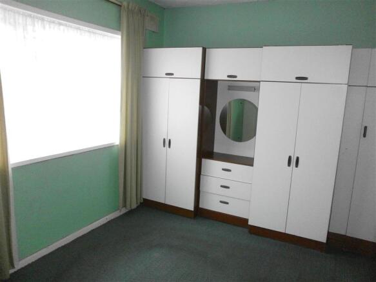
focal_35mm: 27
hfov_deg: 65.3
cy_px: 141
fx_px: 293
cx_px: 188
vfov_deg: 51.3
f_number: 2.9
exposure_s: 1/30
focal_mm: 4.8
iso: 800
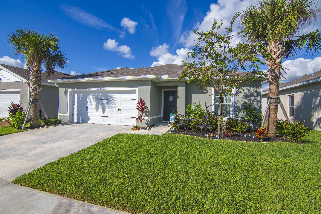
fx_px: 214
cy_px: 107
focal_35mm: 24
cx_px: 160
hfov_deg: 73.7
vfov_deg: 53.1
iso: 320
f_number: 8
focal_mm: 16
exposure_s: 1/1000
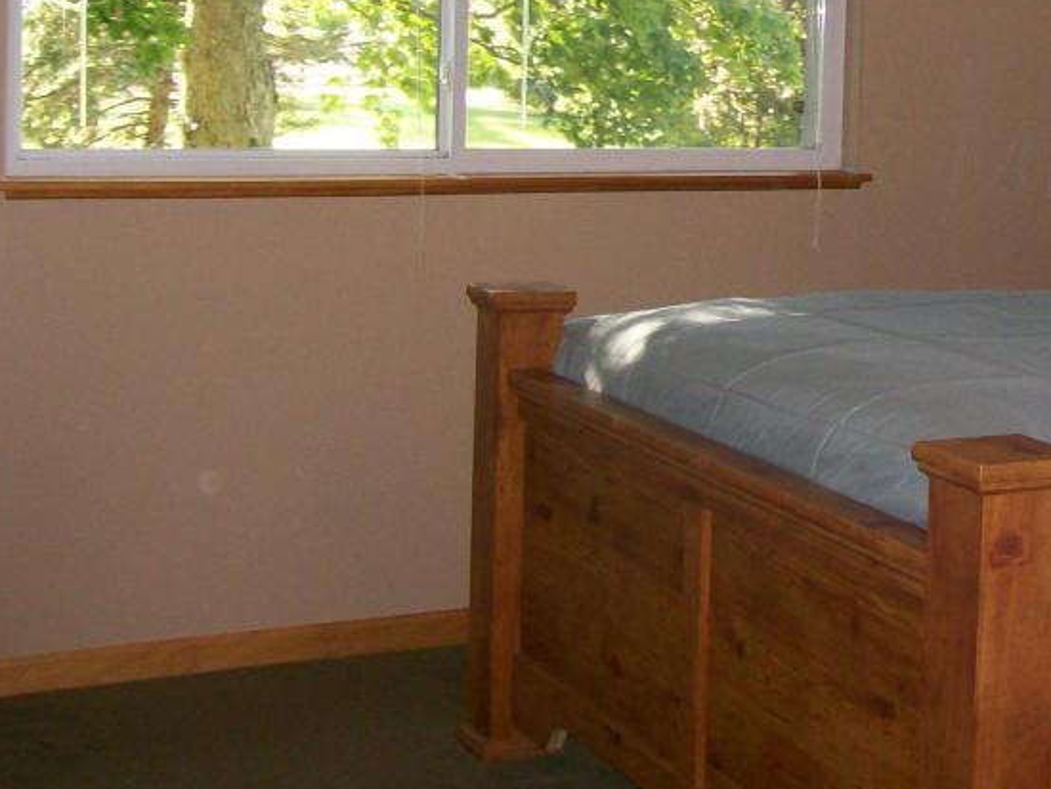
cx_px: 961
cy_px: 160
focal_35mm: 67
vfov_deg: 21.7
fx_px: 2035
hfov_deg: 27.8
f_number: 2.7
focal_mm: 6
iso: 140
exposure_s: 1/64
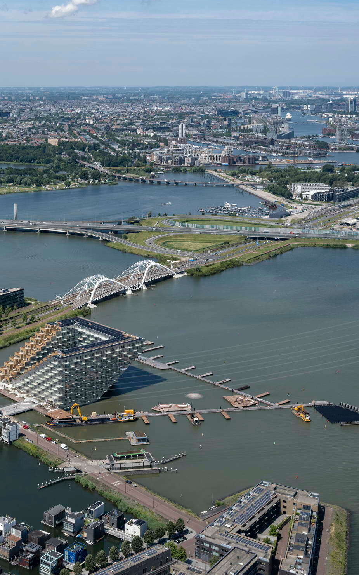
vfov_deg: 38.2
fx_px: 830
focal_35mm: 53
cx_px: 90
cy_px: 286
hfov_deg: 24.2
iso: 400
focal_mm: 46.5
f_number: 8
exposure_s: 1/1250
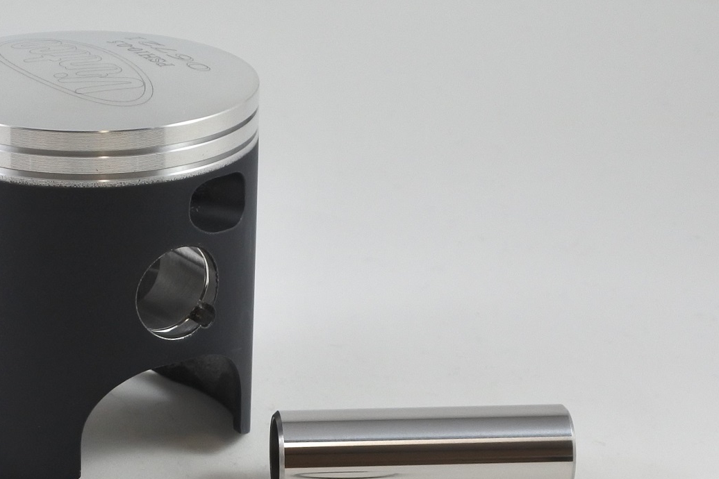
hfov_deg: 27.8
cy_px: 329
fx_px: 1398
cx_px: 81
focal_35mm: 70
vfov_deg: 19.4
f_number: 4
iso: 400
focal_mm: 14.3
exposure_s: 1/160
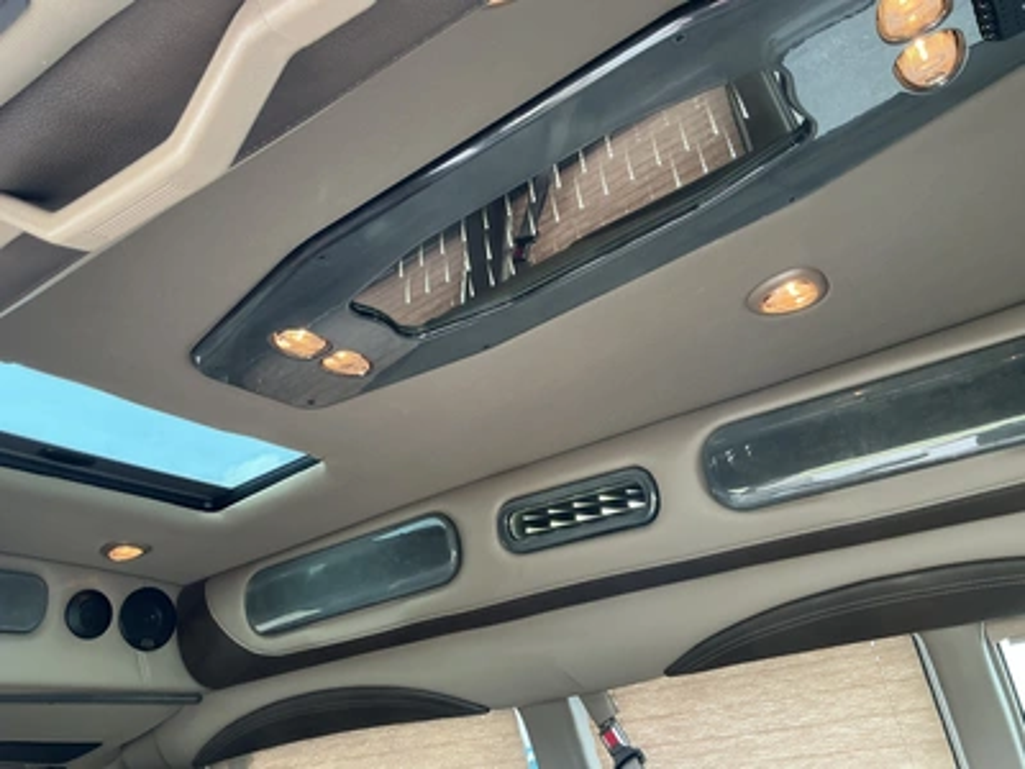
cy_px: 384
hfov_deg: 63.4
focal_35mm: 28
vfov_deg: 49.7
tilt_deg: +26.9
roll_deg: +7.4
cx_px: 512
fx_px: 829
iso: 80
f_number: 1.8
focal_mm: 3
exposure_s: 1/60
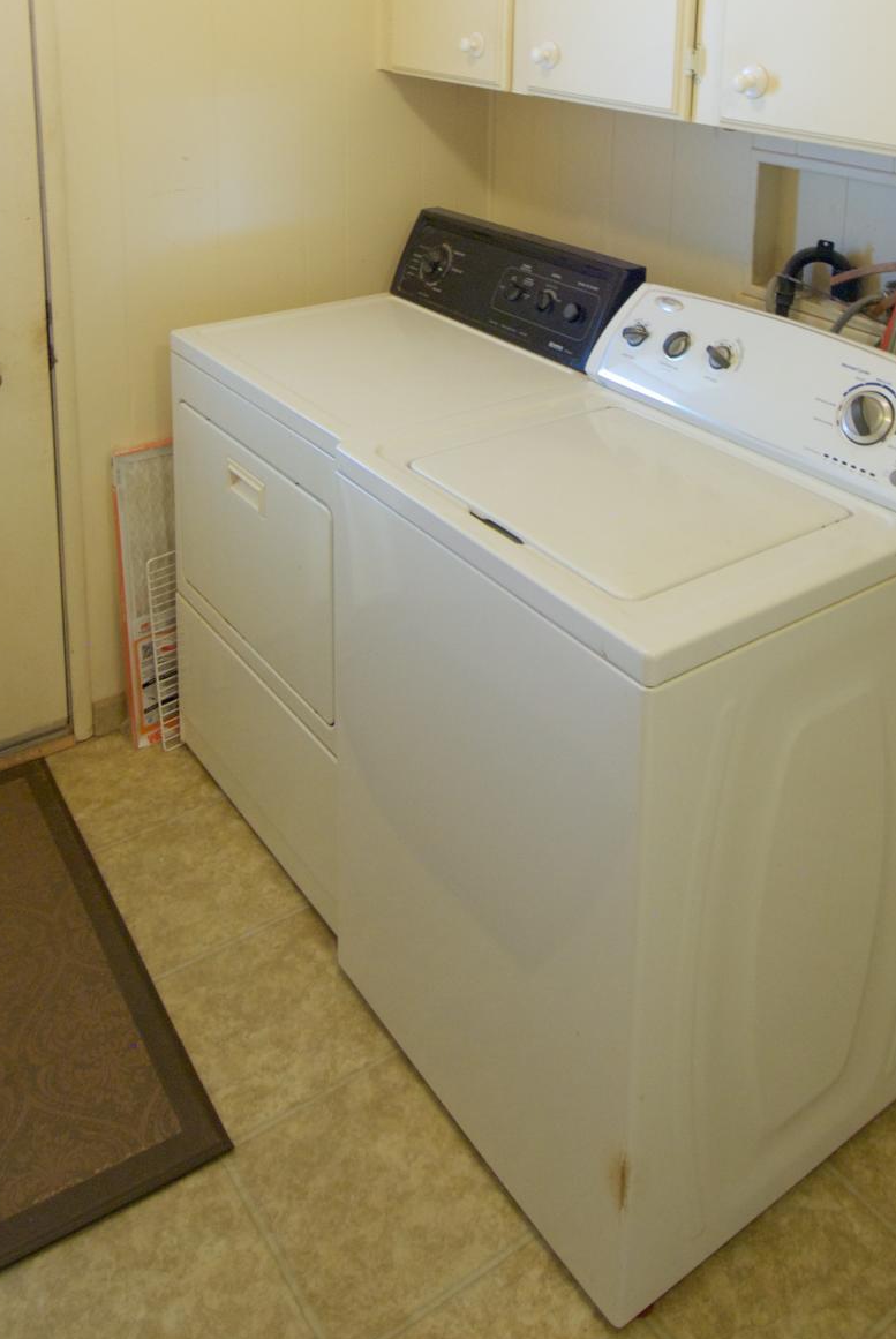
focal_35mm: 31
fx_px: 1154
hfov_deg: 42.4
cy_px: 225
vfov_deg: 55.0
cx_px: 458
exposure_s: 1/10
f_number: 9
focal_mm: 12
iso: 400
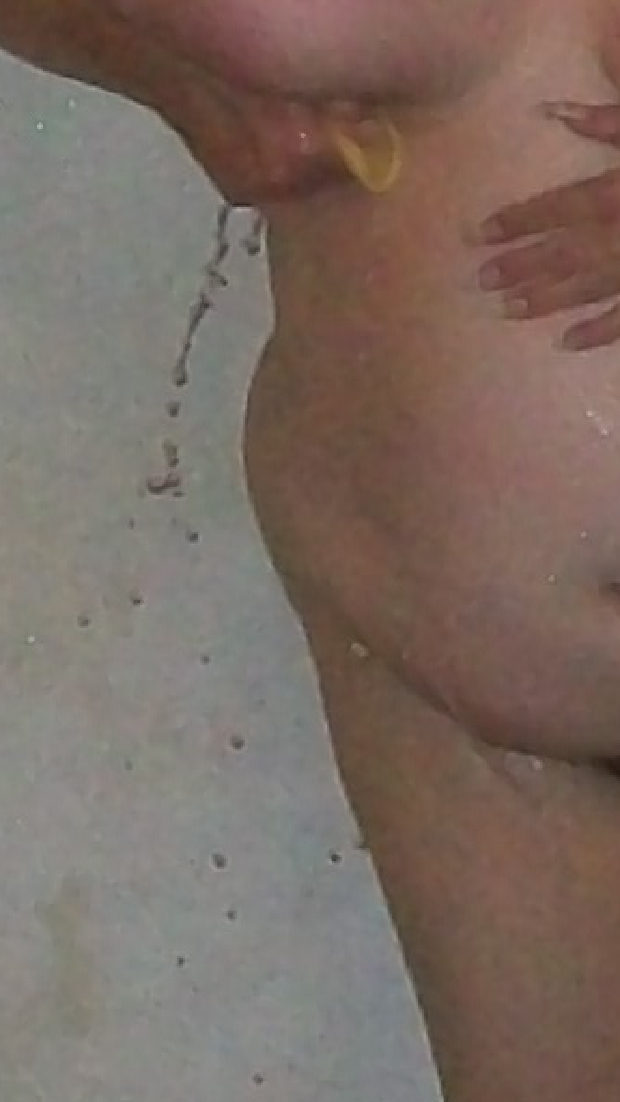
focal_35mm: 231
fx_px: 6749
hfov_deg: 5.2
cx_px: 969
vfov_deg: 9.2
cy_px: -340
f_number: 2.7
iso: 160
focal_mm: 6
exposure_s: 1/60
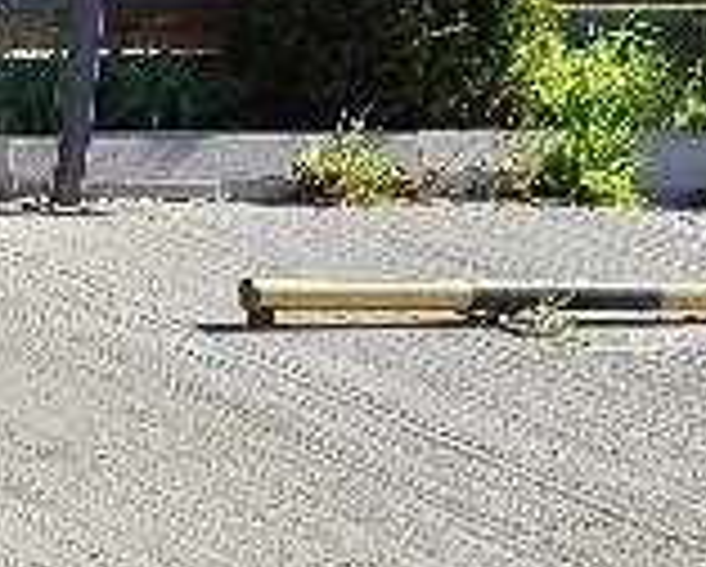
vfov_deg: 10.0
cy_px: 256
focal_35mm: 155
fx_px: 3243
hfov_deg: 10.3
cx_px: -1147
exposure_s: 1/667
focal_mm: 5.95
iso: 50
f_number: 1.89
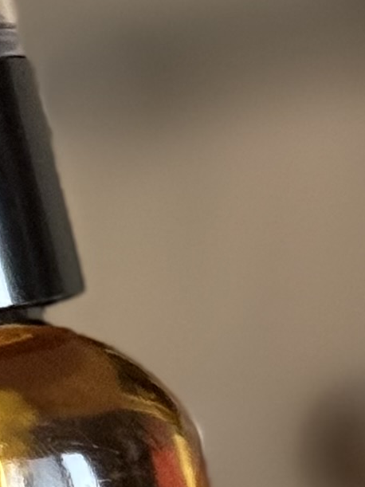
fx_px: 4458
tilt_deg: -4.1
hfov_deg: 4.7
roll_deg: -0.3
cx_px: 96
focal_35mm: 317
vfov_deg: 6.2
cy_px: 681
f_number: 1.78
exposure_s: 1/40
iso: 320
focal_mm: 6.76
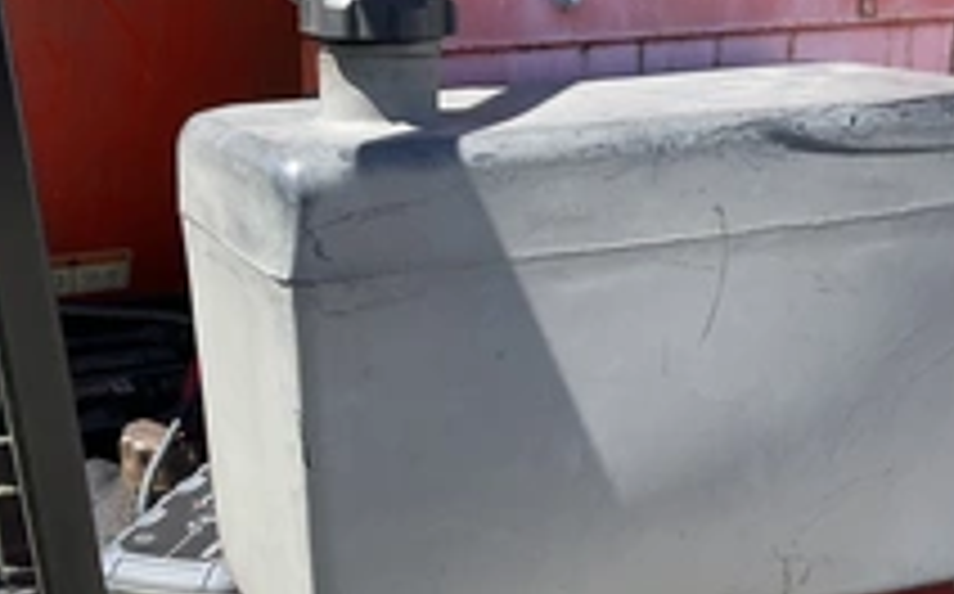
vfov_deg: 21.9
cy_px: 518
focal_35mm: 58
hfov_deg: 35.1
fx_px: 1506
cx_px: 446
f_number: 1.8
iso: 25
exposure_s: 1/855
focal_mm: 3
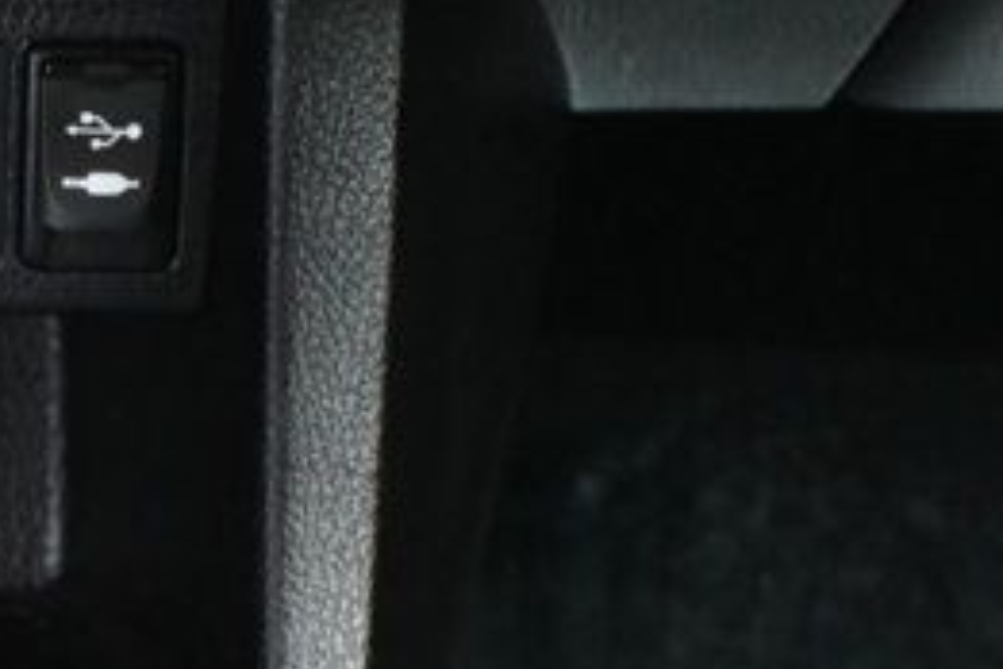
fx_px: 5572
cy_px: 1177
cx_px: -269
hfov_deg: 10.1
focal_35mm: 200
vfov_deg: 6.7
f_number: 5
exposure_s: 1/125
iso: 2500
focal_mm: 34
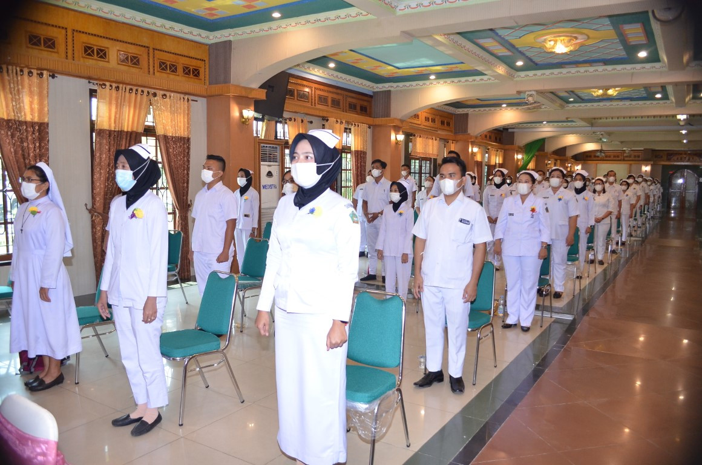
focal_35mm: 27
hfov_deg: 67.5
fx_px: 525
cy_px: 232
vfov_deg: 47.7
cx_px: 351
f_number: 3.5
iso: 1250
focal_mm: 18
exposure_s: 1/100
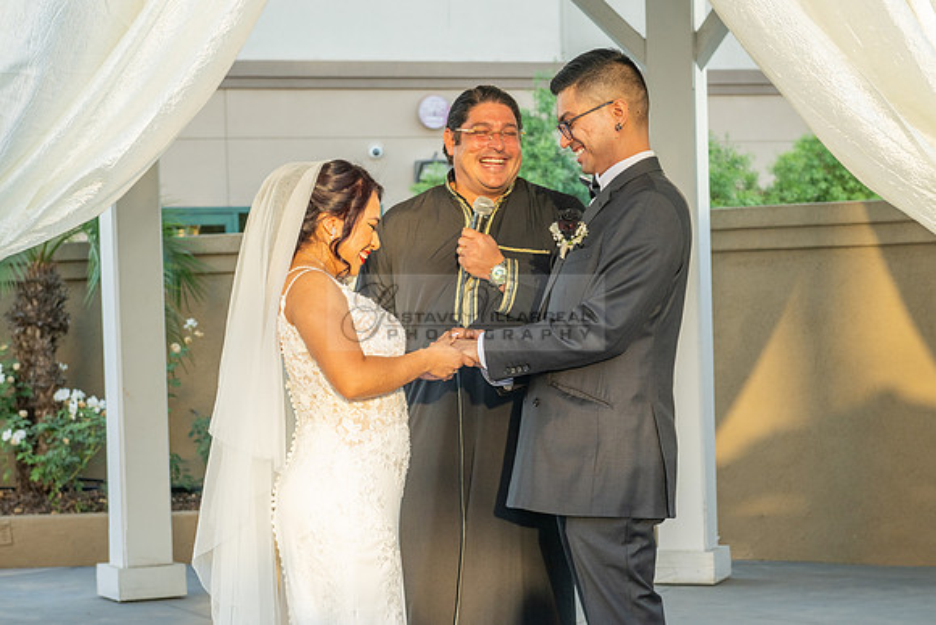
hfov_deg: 21.7
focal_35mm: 94
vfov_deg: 14.6
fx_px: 2437
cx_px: 494
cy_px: 395
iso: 500
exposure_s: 1/200
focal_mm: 70
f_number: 6.3
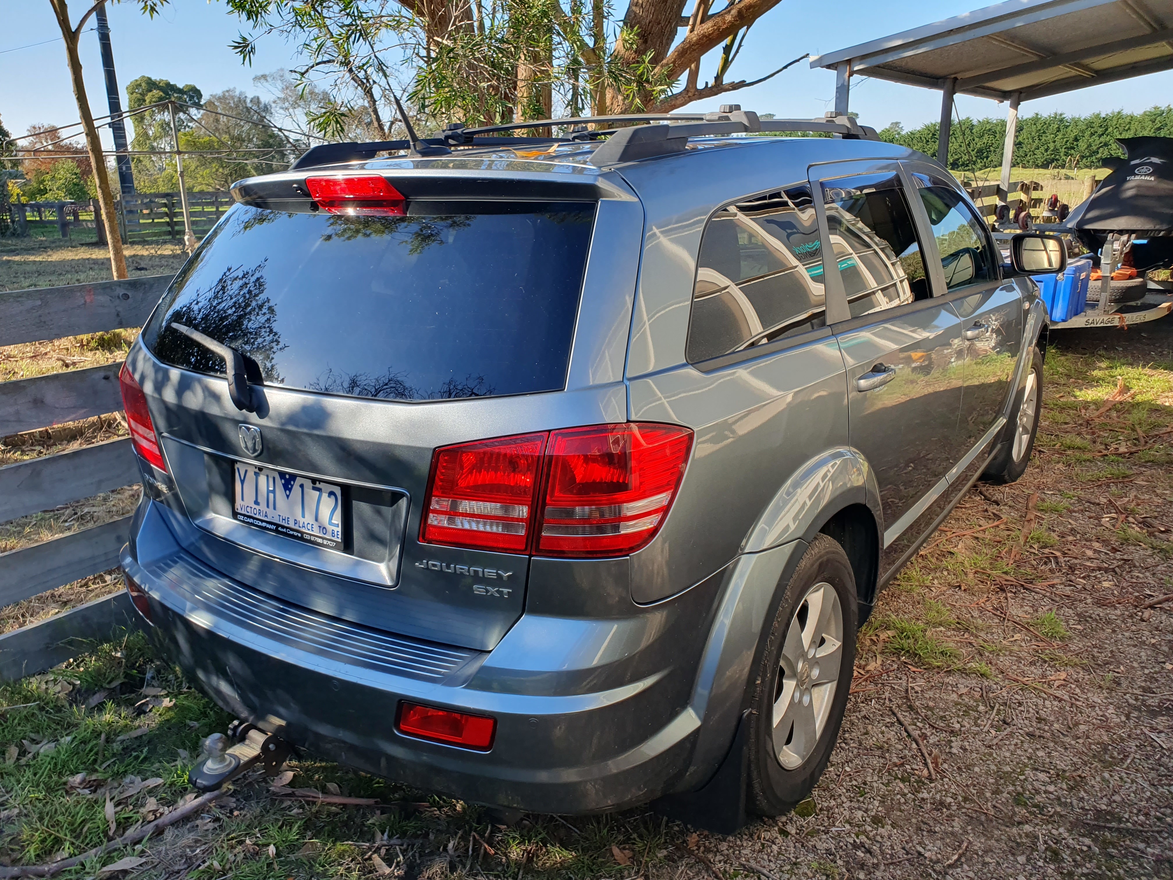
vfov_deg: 53.1
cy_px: 440
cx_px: 586
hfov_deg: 67.3
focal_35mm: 26
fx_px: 881
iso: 50
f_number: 2.4
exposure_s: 1/488
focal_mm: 4.32
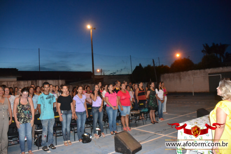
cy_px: 77
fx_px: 192
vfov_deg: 43.6
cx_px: 116
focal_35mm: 30
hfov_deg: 61.9
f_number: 3.5
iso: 3200
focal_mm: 20
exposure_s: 1/60
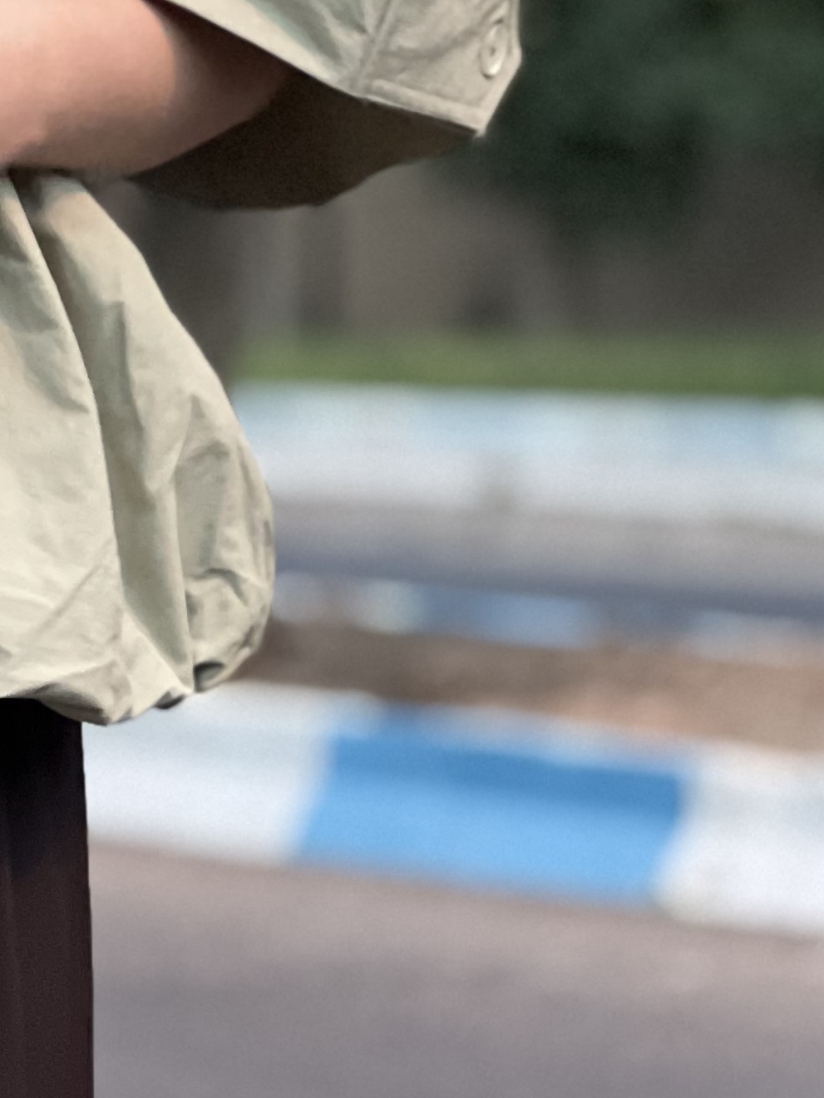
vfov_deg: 8.4
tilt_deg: +0.6
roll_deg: -0.6
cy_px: 298
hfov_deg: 6.3
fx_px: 7457
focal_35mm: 235
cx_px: -352
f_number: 2.8
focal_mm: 9
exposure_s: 1/17
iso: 400
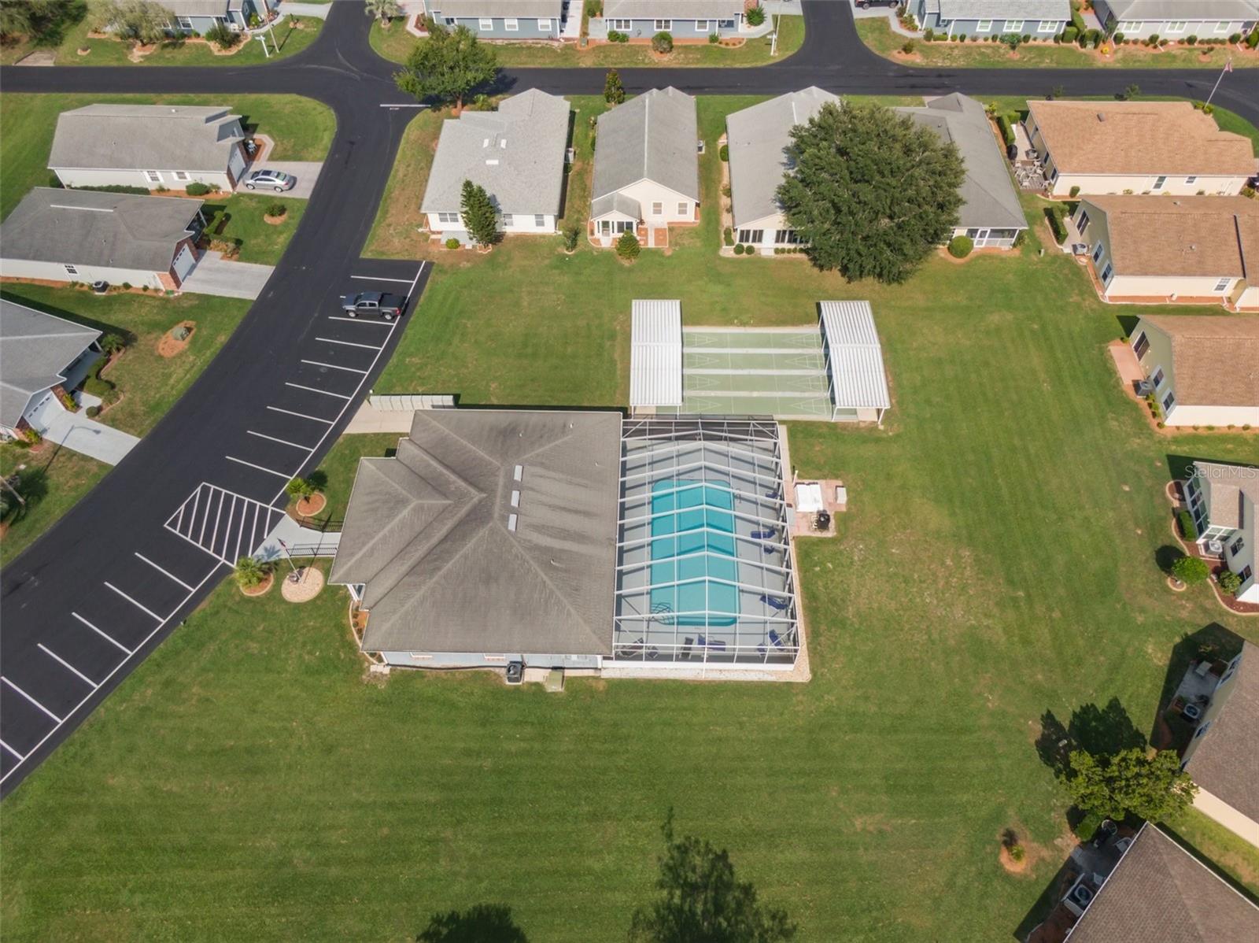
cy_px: 472
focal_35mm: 24
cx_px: 630
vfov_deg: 56.8
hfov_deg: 71.6
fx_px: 872
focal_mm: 4.39
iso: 100
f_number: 2.8
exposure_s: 1/1000
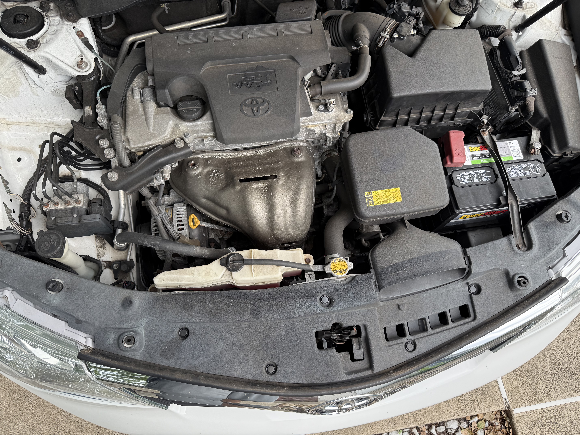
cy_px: 218
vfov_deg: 56.8
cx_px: 290
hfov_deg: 71.6
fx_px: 402
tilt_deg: -70.3
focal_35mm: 24
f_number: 1.78
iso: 100
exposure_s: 1/233
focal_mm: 6.76
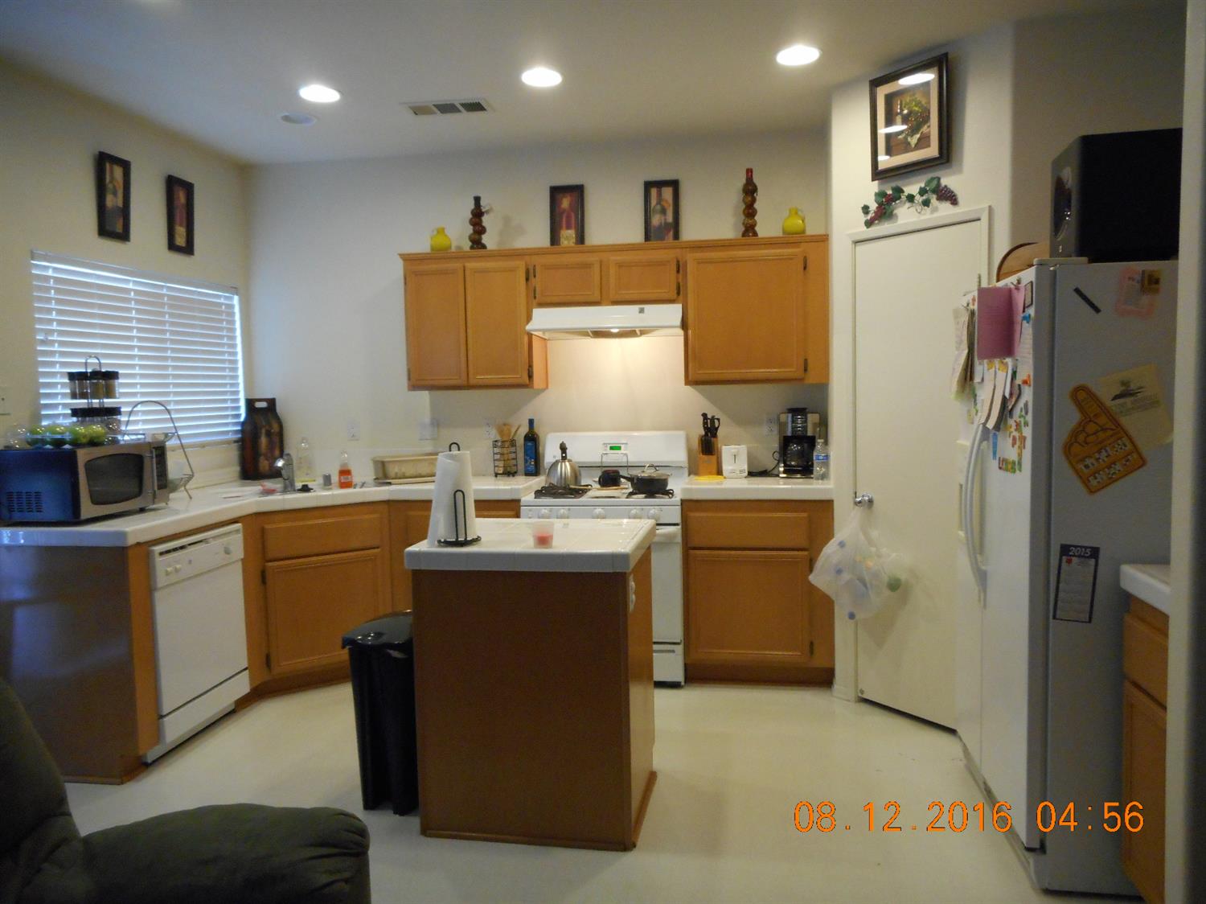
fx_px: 871
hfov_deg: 69.4
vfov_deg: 54.9
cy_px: 452
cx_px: 603
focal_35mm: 25
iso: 400
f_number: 3.7
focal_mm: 4.5
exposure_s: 1/25
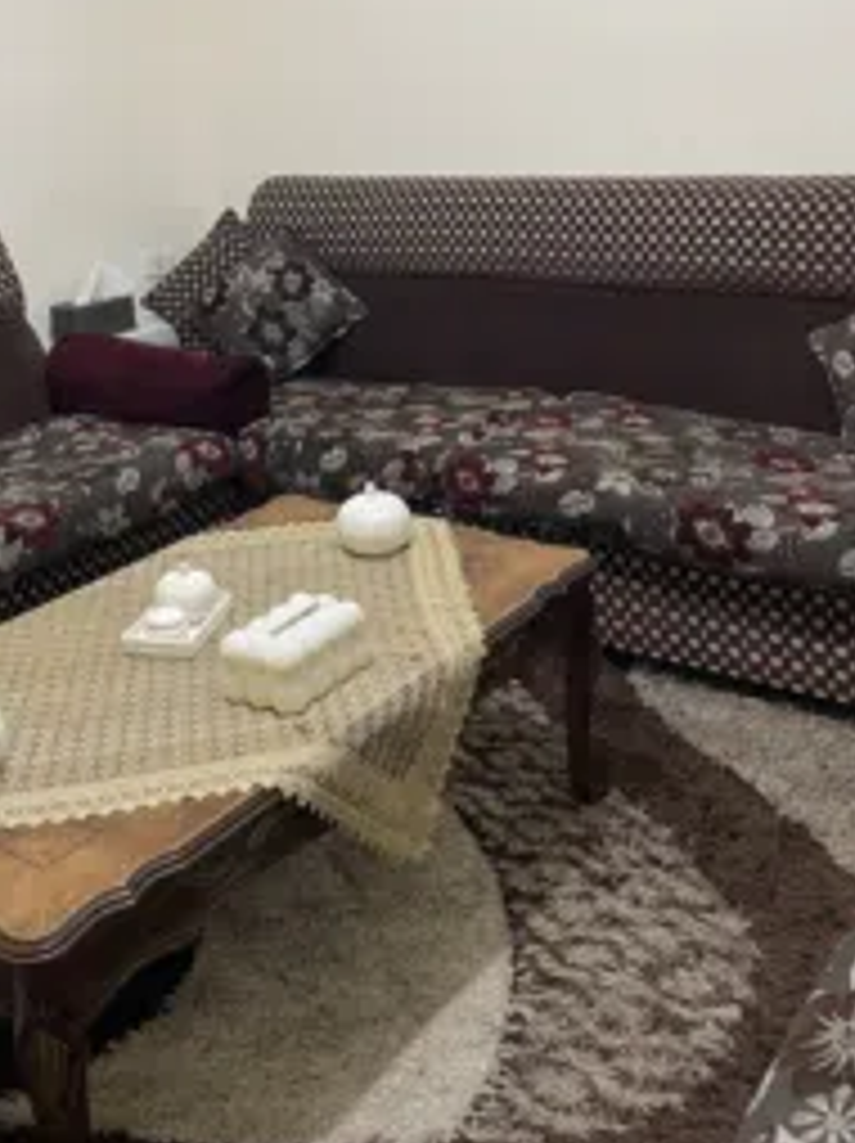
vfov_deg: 44.4
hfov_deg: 34.9
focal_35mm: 41
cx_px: 310
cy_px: 297
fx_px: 1353
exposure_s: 1/50
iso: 200
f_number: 1.6
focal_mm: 4.2
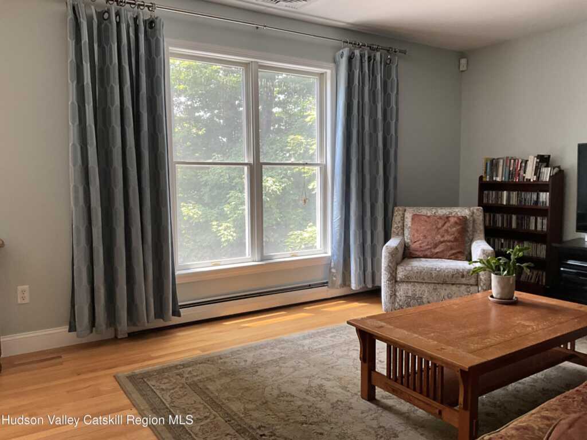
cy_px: 220
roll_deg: +0.7
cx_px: 294
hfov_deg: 61.7
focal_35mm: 29
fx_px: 492
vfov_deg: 48.2
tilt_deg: -6.0
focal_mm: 3
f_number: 1.8
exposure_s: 1/102
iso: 64
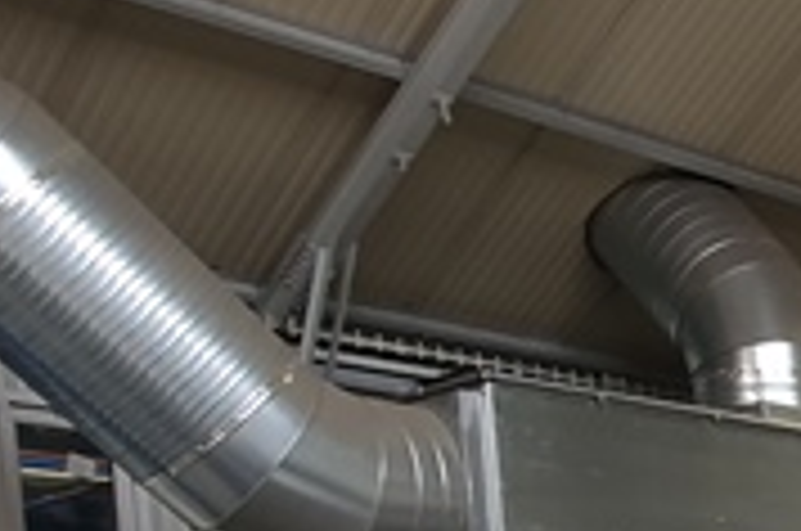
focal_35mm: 78
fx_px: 1732
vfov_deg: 15.2
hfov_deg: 21.0
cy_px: 945
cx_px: 1282
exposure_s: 1/100
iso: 64
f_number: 2.2
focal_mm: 1.8
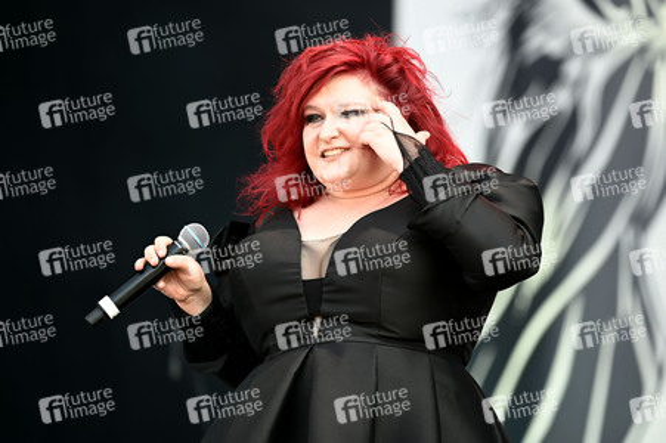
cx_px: 333
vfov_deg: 6.9
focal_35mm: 200
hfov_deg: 10.3
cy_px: 222
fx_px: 3697
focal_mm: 200
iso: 320
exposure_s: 1/400
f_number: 2.8
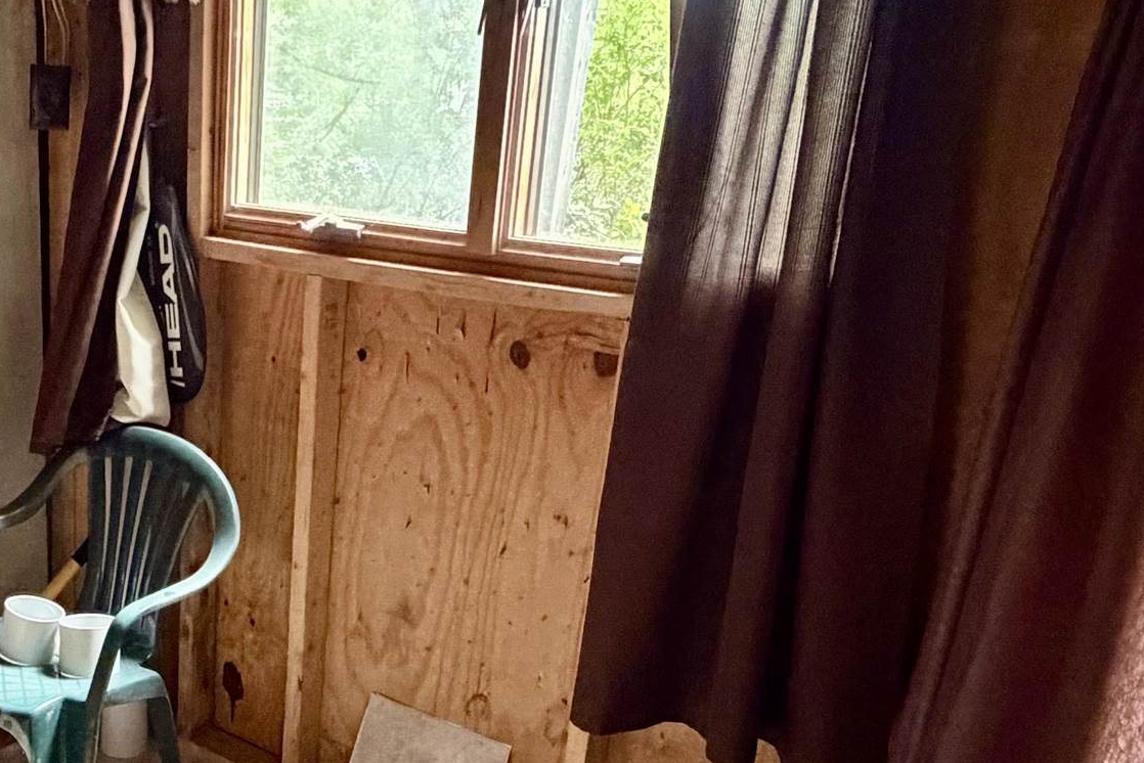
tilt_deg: -17.7
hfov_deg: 45.2
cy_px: 481
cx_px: 175
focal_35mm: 40
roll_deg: +0.0
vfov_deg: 33.2
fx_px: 1271
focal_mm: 2.22
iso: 1000
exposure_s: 1/60
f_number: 2.2
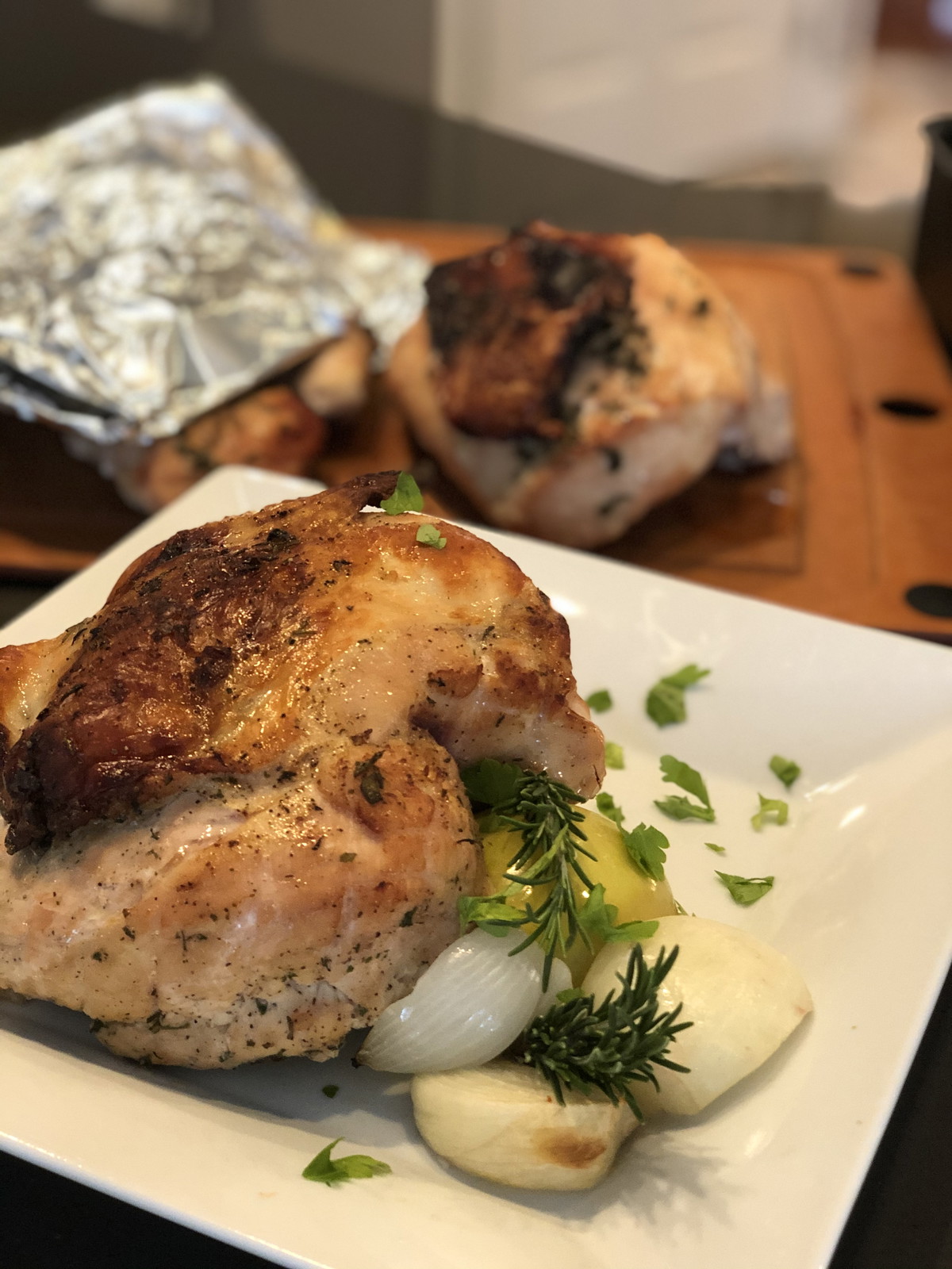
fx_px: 1907
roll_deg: -1.4
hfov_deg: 28.0
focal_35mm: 52
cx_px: 476
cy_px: 634
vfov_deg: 36.8
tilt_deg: -31.5
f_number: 2.4
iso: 160
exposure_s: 1/24
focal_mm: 6
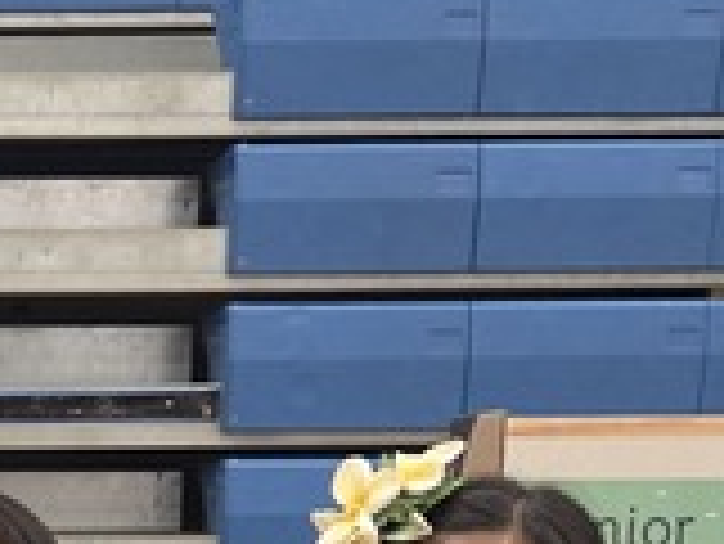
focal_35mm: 114
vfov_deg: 12.3
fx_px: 2386
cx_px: -373
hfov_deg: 15.8
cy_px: 868
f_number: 1.8
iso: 500
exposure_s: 1/120
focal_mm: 5.4
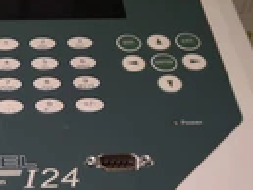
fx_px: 636
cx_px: 24
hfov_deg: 21.9
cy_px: 188
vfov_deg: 16.7
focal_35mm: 87
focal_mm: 2.91
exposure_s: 1/146
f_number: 1.9
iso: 32
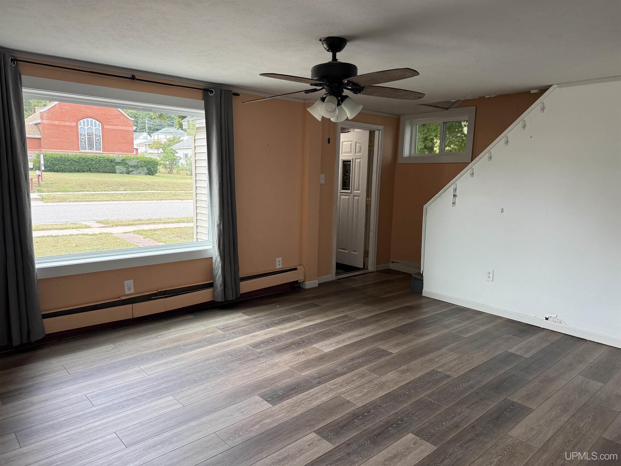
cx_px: 310
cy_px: 233
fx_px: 431
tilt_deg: -7.9
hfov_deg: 71.6
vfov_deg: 56.8
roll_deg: -1.0
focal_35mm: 24
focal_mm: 6.76
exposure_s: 1/188
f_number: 1.78
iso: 160
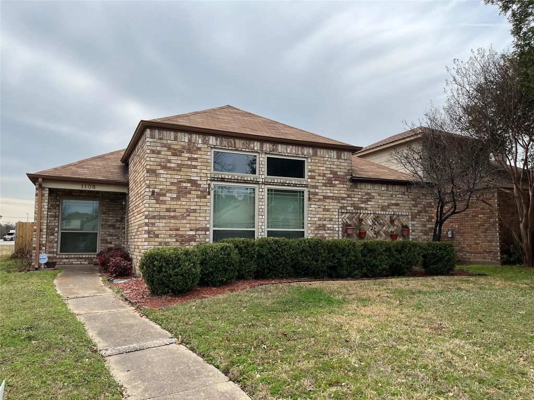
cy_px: 200
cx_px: 267
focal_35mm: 26
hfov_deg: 67.3
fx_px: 401
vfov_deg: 53.1
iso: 50
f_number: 1.6
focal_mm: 5.1
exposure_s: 1/3311
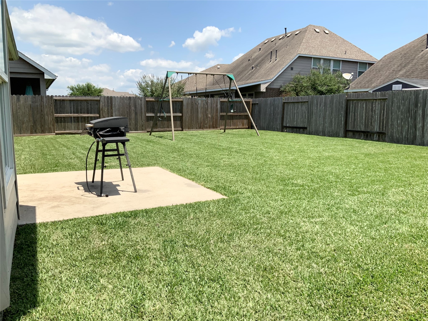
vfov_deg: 48.2
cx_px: 214
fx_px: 359
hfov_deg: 61.7
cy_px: 160
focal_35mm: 29
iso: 16
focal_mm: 3
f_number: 1.8
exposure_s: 1/2141
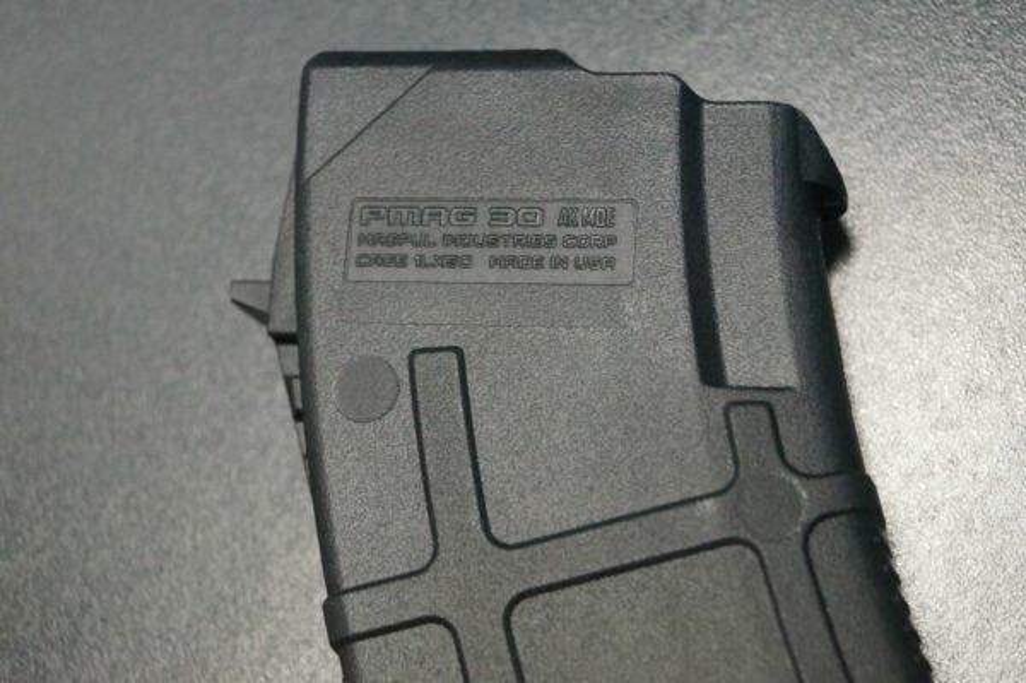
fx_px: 2349
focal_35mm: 82
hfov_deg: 24.6
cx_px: 513
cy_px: 342
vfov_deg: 16.5
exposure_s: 1/80
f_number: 5.6
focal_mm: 55
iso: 3200
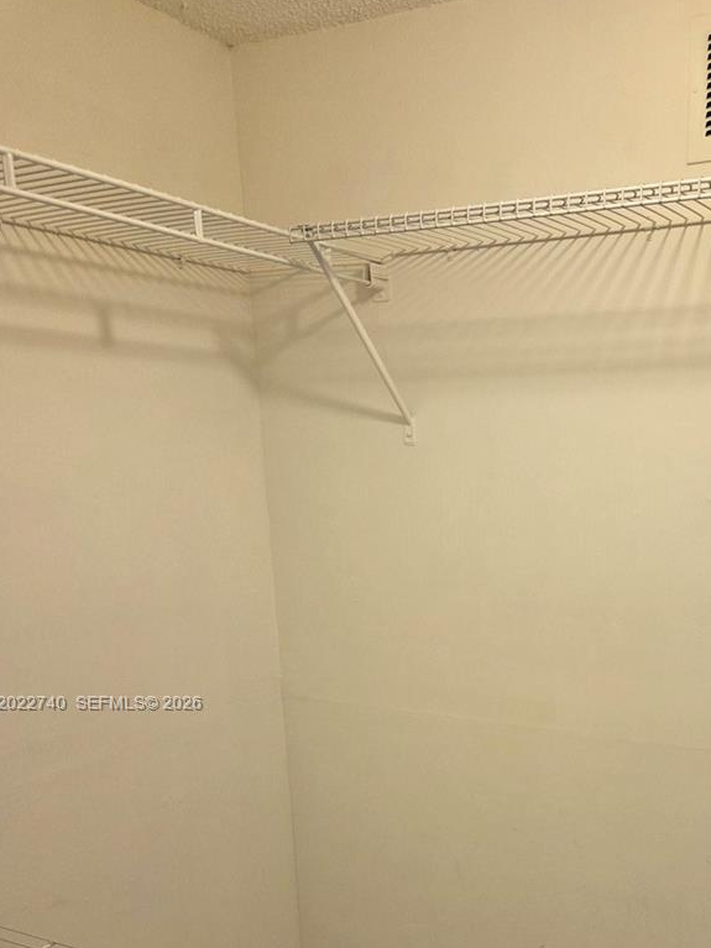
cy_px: 705
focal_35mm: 36
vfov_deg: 49.4
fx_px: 986
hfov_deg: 38.7
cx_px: 529
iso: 200
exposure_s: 1/120
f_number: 1.8
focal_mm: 5.4
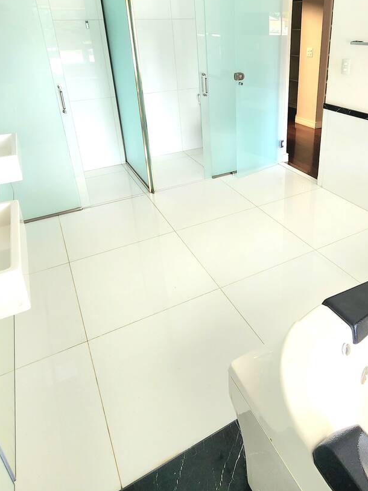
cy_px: 182
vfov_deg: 72.6
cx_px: 240
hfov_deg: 57.8
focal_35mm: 23
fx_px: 326
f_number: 2.2
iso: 80
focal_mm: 2.2
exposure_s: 1/120
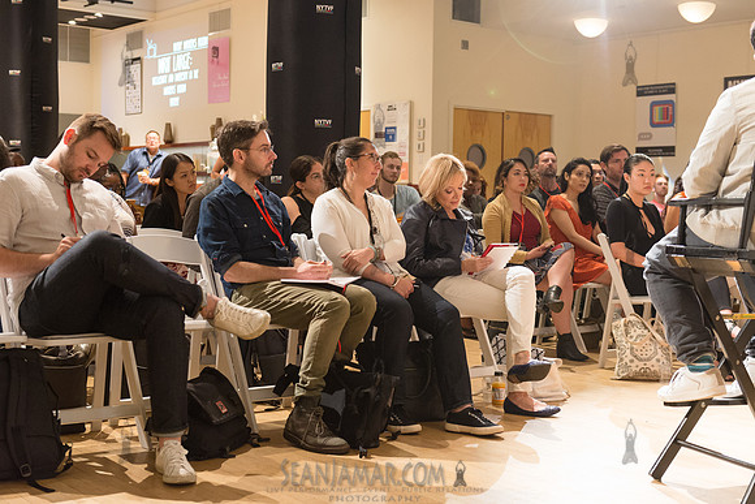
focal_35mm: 50
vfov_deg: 27.0
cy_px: 252
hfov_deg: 39.6
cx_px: 378
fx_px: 1049
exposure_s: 1/80
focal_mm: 50
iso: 2500
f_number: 4
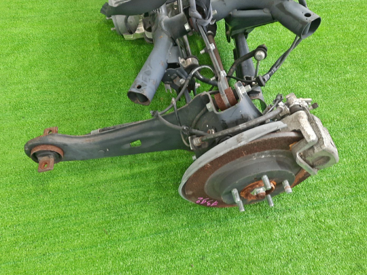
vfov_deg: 53.0
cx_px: 186
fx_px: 276
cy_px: 138
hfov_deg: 67.3
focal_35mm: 26
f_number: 2
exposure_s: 1/33
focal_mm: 4.6
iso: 344
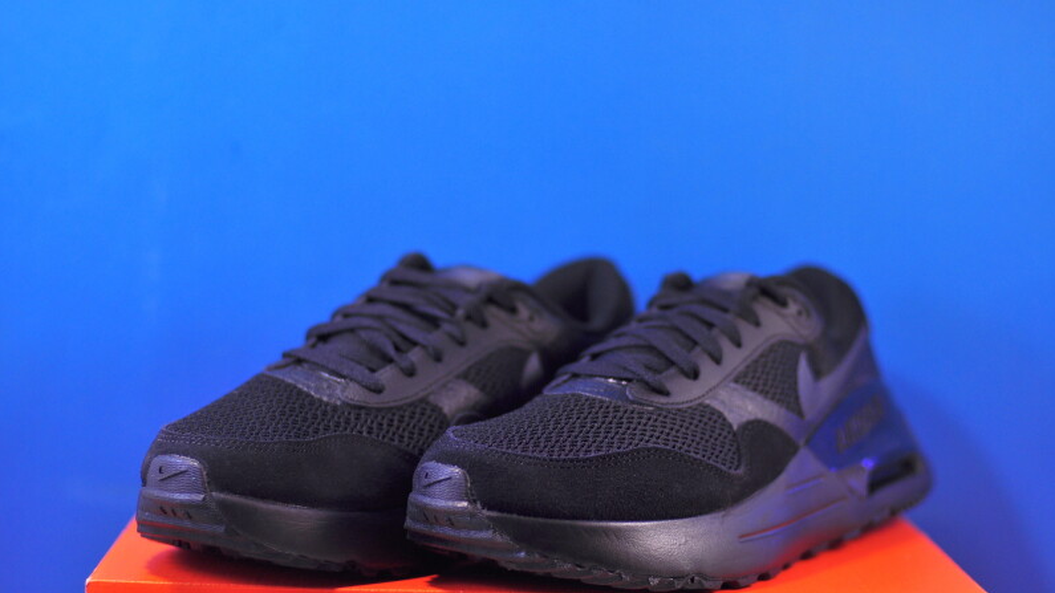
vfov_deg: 15.3
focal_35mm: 79
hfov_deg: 26.9
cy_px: 310
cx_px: 529
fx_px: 2210
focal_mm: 50
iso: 250
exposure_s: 1/320
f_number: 2
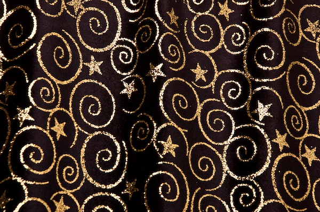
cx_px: 160
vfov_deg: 7.3
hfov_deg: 11.0
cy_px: 106
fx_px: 1663
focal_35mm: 188
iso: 800
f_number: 10
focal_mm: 125
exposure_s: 1/800
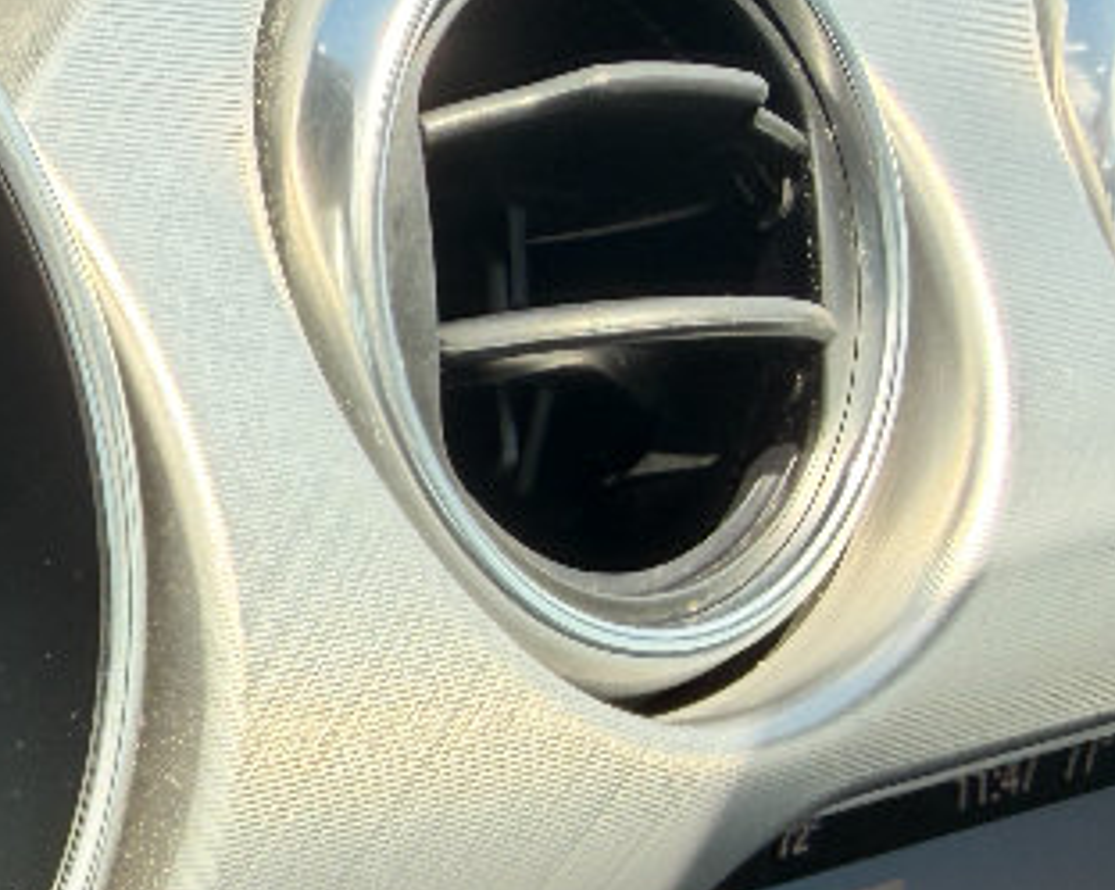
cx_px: 11
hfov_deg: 23.8
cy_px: 1251
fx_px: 2539
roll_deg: -2.2
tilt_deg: -35.9
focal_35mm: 77
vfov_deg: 18.1
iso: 50
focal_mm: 2.22
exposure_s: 1/133
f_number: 2.2
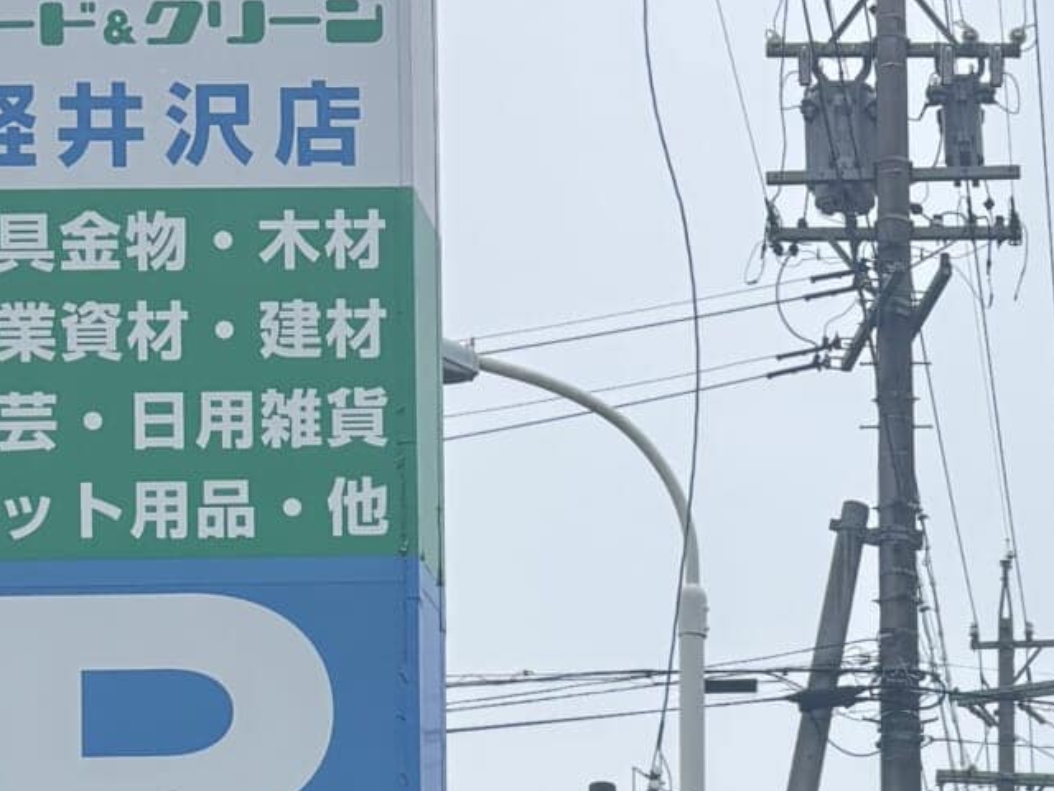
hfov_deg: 18.3
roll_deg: +0.6
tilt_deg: +1.7
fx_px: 3167
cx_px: 1105
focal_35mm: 104
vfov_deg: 12.6
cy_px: 1551
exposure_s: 1/2571
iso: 50
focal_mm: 5.96
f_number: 1.6
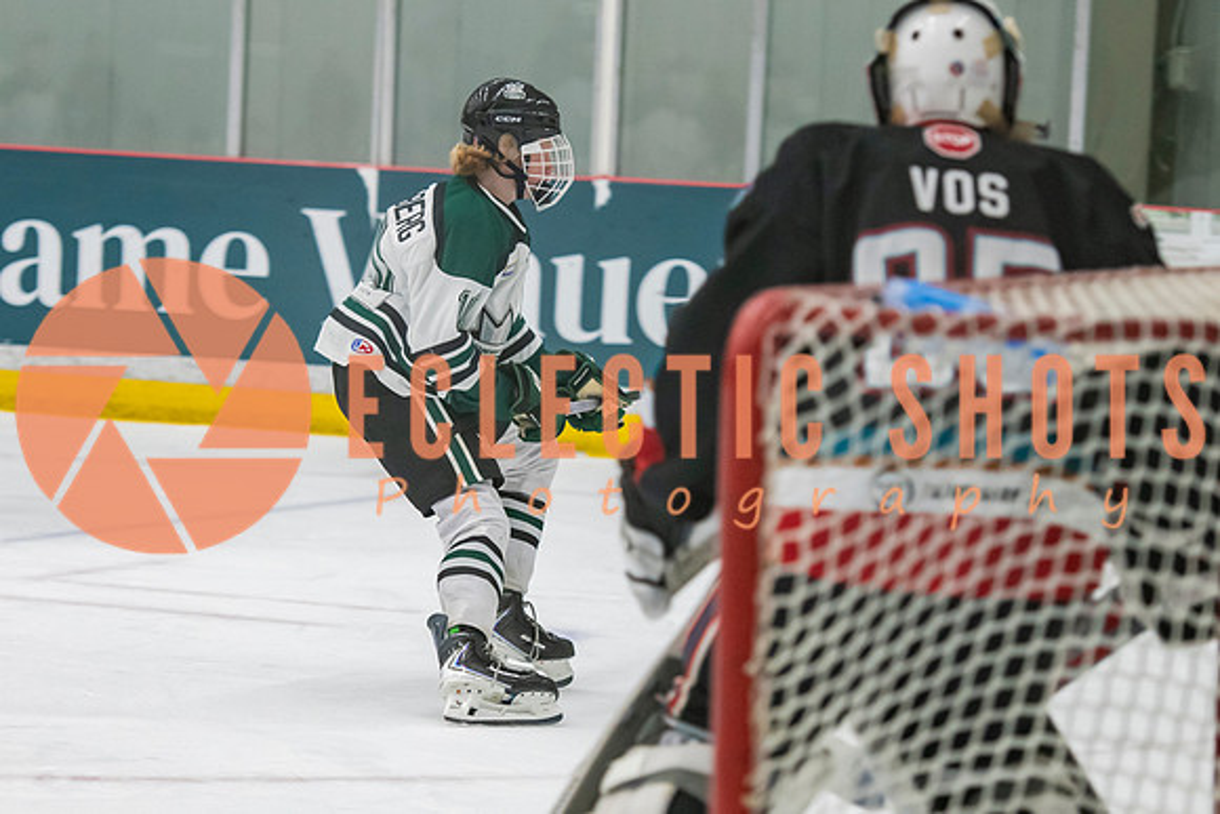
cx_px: 421
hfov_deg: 11.1
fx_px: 6300
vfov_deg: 7.4
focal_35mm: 186
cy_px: 471
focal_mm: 116
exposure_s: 1/640
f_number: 3.2
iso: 2000
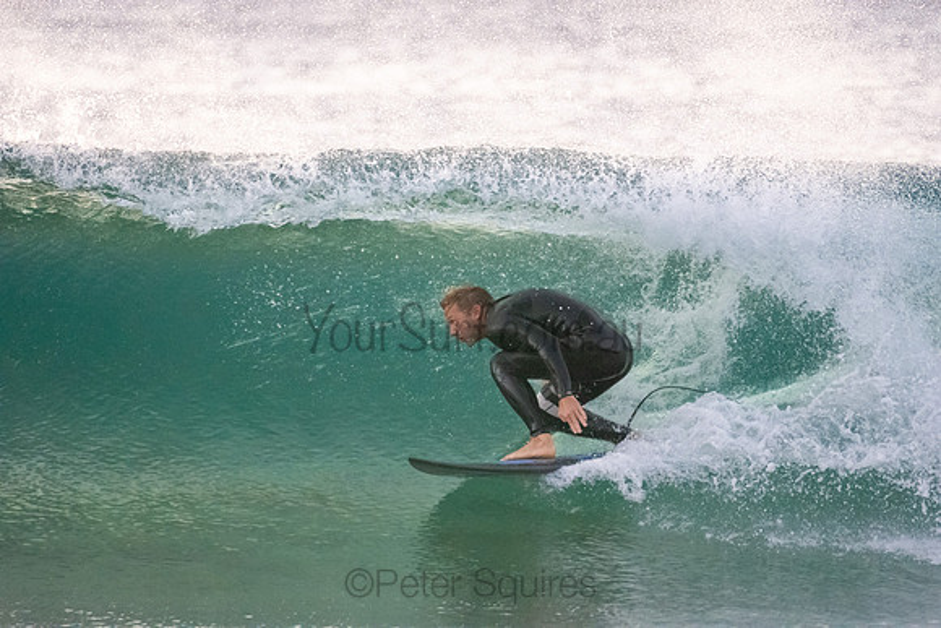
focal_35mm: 750
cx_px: 470
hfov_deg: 2.7
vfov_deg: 1.8
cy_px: 314
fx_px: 19608
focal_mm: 500
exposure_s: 1/800
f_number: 5.6
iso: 5600
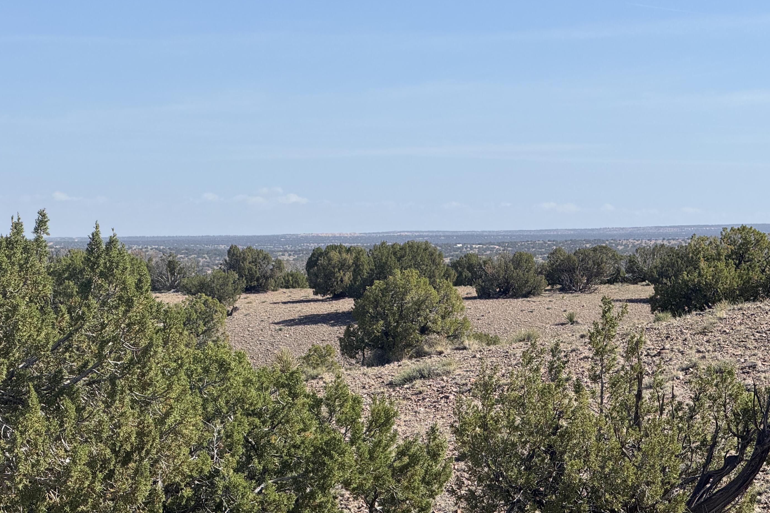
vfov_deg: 10.2
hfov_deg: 15.2
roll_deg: -0.1
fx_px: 2887
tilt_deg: -2.1
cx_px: 392
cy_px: 271
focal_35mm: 135
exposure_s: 1/1866
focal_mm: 15.66
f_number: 2.8
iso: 50
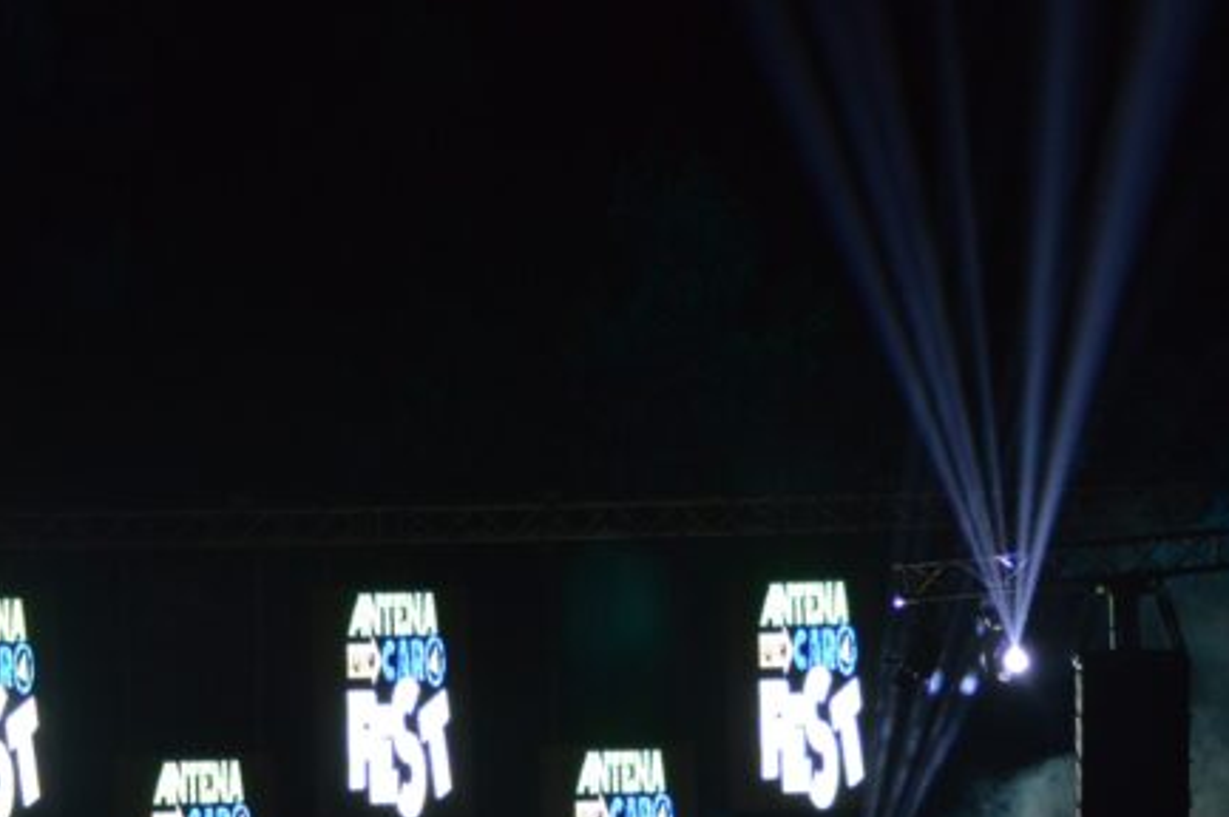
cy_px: 626
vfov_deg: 9.2
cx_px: 698
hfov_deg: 13.8
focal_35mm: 149
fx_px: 5083
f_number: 4.8
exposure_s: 1/60
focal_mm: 56
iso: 1400
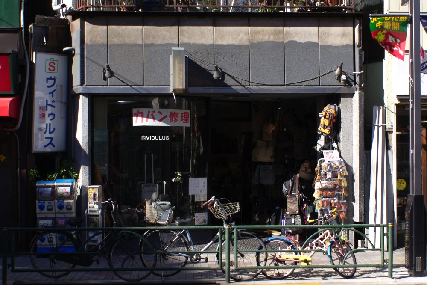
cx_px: 214
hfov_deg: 46.4
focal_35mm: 42
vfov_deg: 31.9
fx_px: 498
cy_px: 142
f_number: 9
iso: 100
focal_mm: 28
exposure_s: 1/100
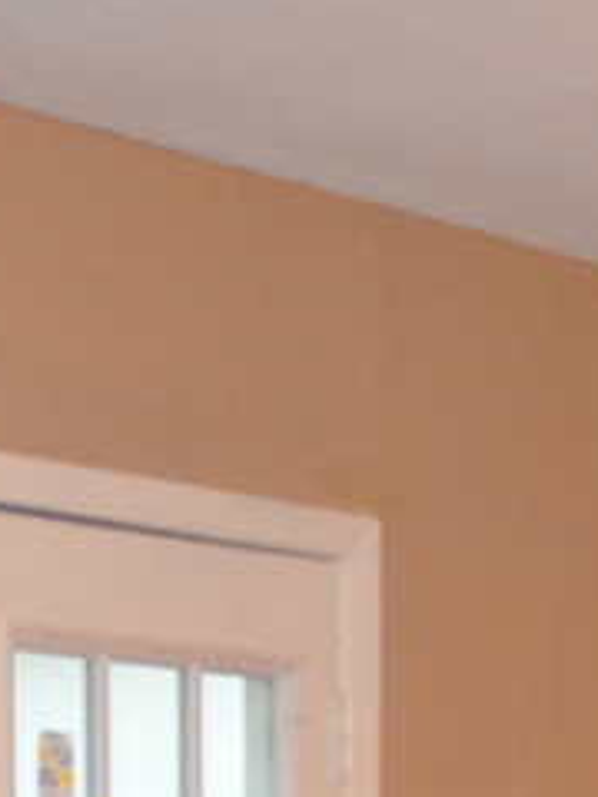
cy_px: 1358
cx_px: 590
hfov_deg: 8.4
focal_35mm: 176
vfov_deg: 10.6
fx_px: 4054
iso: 2200
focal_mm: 18
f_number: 3.5
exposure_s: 1/60
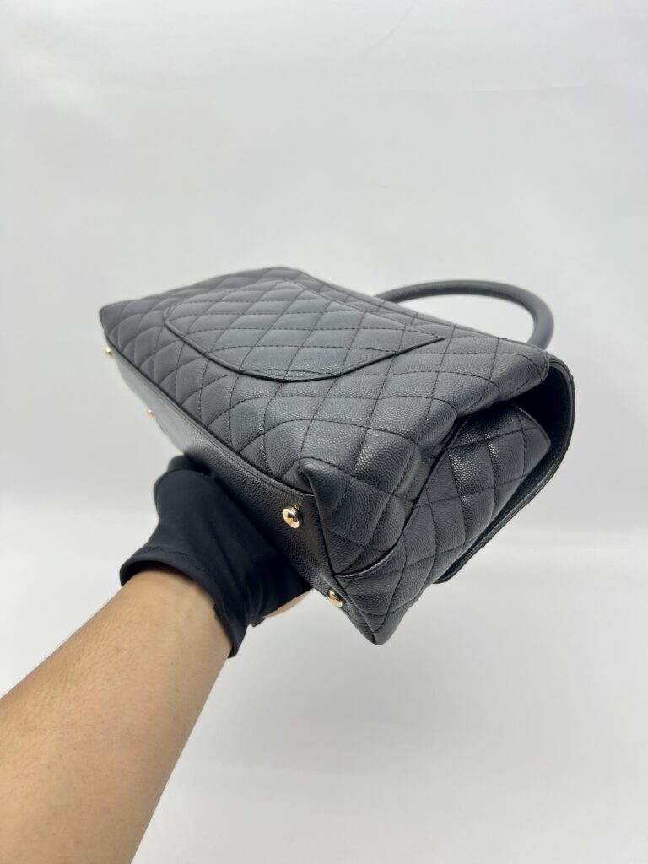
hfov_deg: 53.1
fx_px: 649
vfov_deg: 67.3
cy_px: 432
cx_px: 324
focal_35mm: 26
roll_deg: +0.7
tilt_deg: -23.2
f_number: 1.5
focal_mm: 5.7
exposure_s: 1/100
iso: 40
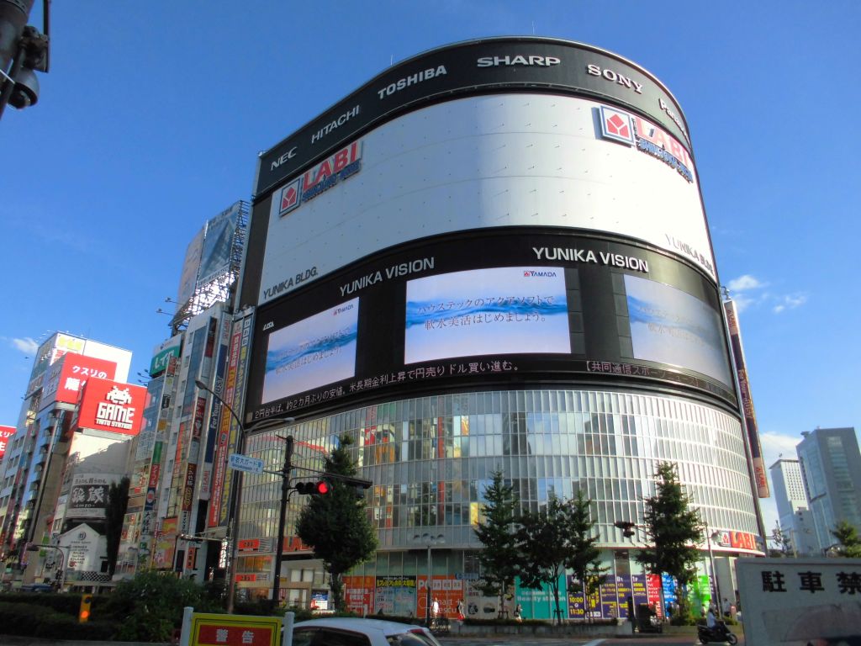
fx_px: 647
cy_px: 323
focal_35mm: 26
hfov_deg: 67.3
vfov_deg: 53.1
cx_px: 430
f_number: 3.5
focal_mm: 4.6
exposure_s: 1/500
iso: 100
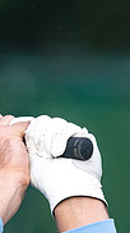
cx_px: -208
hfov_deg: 0.7
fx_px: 11424
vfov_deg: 1.2
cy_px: 148
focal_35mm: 1859
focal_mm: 300
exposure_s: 1/640
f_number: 4
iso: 400
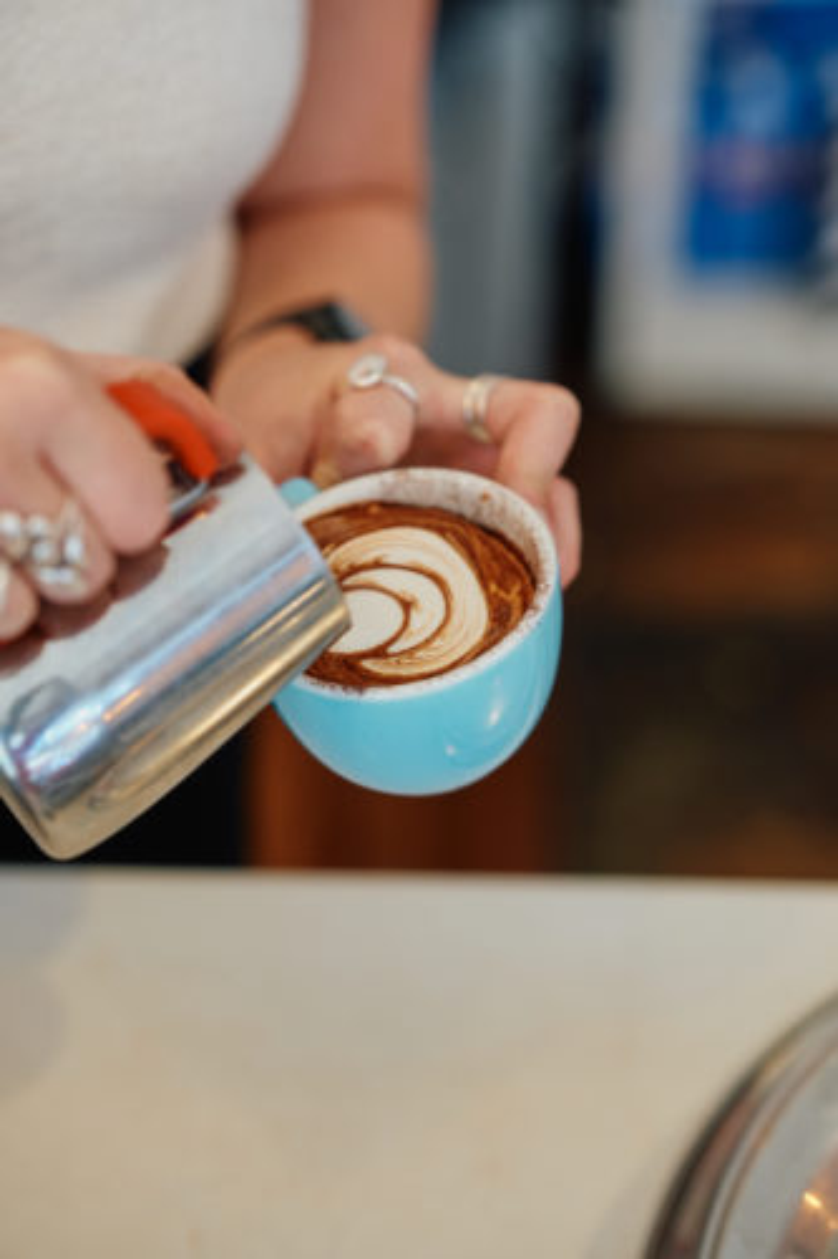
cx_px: 419
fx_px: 2970
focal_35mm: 85
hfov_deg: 16.1
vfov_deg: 23.9
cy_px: 630
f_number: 2.2
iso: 500
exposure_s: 1/125
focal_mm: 85
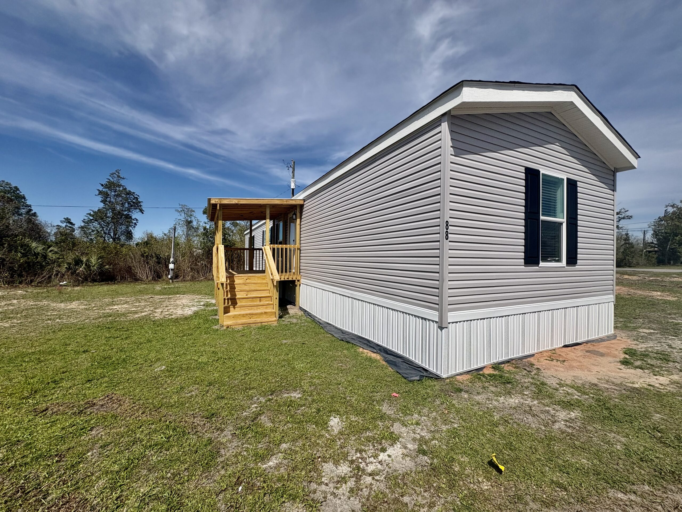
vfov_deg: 85.7
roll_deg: -0.4
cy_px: 256
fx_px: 276
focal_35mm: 14
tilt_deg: +1.5
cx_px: 341
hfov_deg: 102.1
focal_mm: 2.22
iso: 50
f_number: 2.2
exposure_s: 1/4367
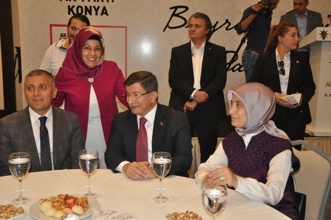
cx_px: 166
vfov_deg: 30.8
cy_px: 110
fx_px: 399
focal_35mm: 44
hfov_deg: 45.0
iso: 800
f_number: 3.8
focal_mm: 29
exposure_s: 1/60
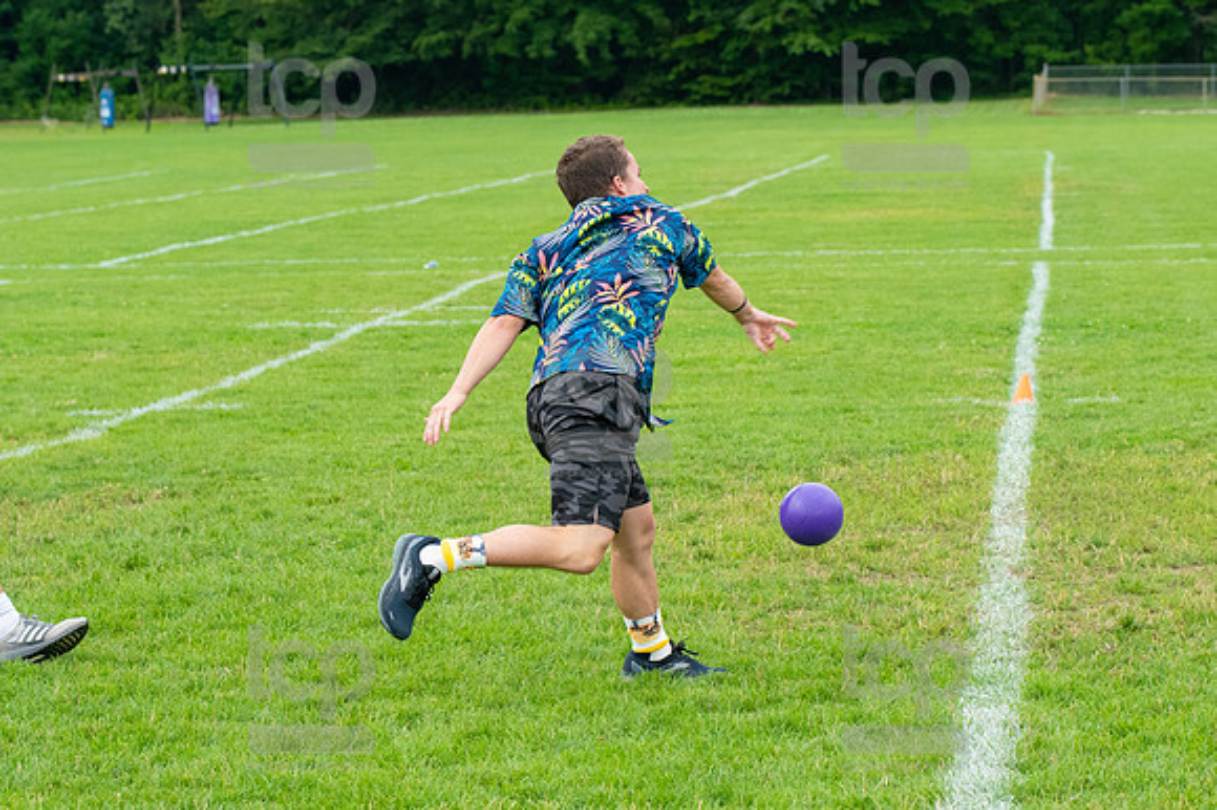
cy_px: 405
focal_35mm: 129
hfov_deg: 15.9
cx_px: 608
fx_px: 4358
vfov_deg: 10.6
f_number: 5.6
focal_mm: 86
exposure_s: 1/1000
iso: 1250
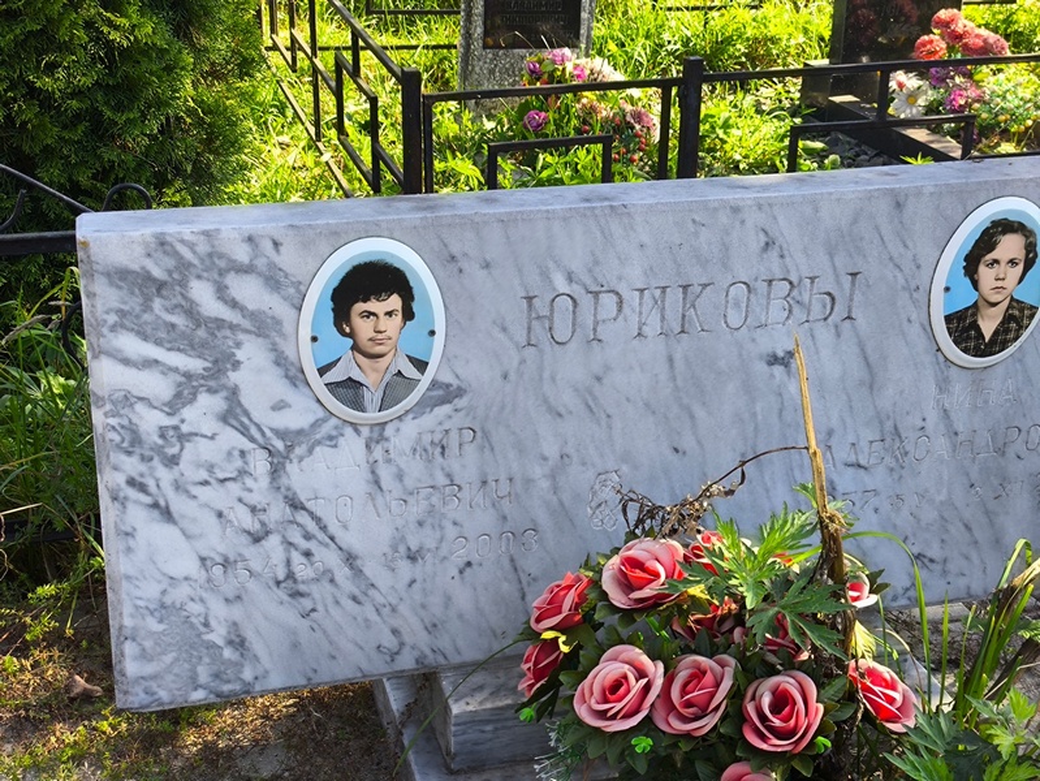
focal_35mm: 50
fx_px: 1503
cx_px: 520
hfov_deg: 38.2
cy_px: 390
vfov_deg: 29.1
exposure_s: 1/179
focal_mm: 4.71
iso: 50
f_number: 1.7
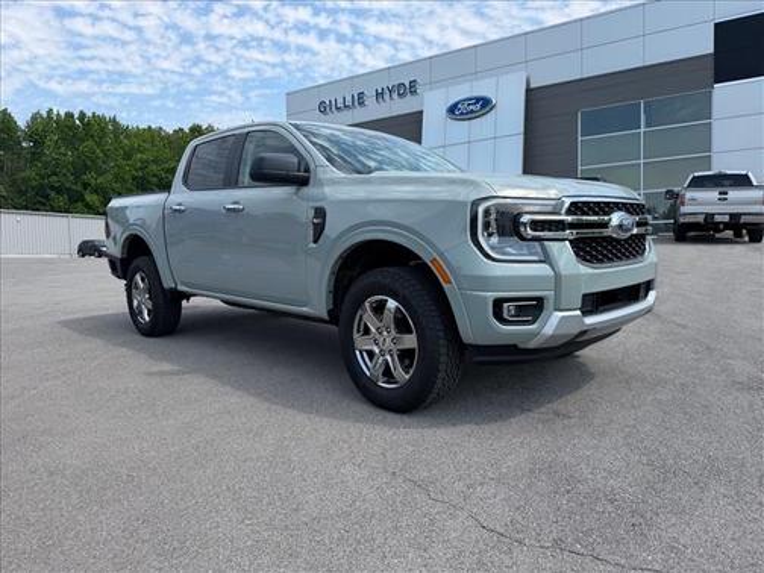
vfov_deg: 56.8
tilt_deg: -2.8
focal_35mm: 24
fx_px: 530
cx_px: 382
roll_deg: +1.3
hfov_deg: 71.6
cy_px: 286
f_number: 1.78
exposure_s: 1/3759
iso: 80
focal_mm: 6.76
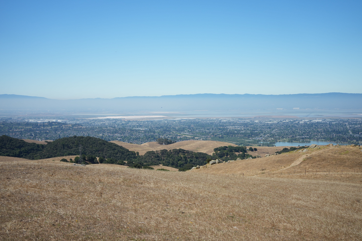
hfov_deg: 39.6
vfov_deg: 27.0
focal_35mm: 50
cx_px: 181
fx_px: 503
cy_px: 120
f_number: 4.5
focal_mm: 50
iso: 320
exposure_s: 1/2500
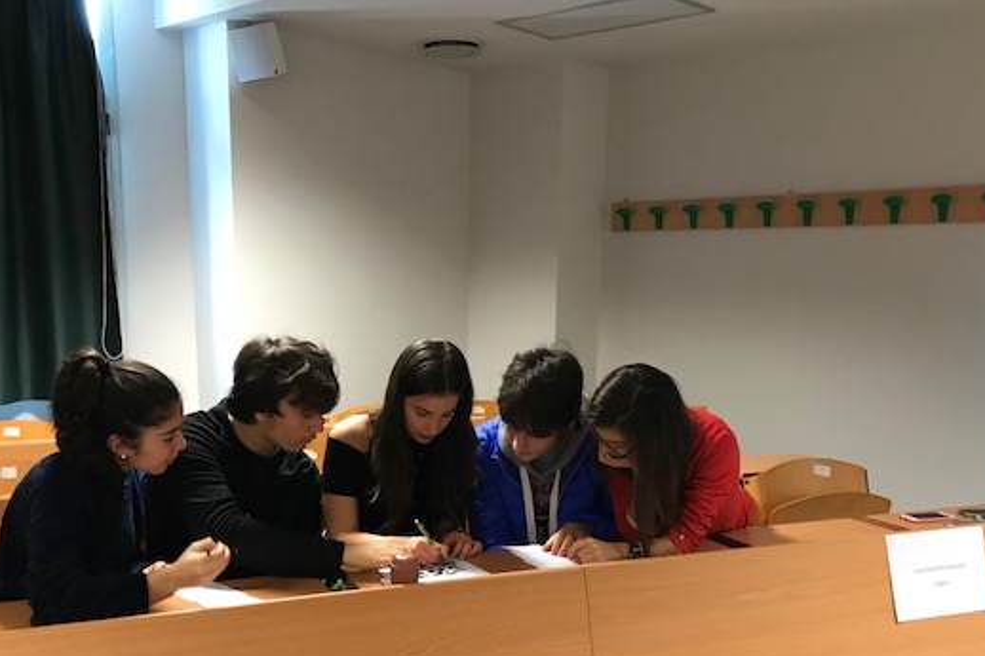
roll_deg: -0.2
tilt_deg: -9.2
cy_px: 454
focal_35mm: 36
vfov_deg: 36.3
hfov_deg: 53.1
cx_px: 456
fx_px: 985
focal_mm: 3.99
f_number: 1.8
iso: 100
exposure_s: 1/17
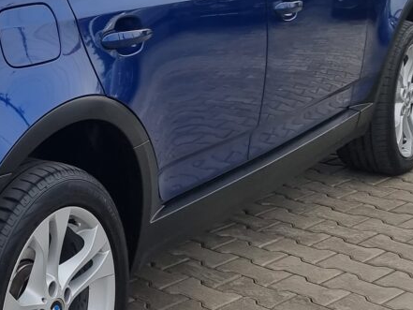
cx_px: -77
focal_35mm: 87
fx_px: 1038
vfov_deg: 16.6
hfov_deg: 21.0
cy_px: -12
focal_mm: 6.7
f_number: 1.8
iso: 50
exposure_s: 1/456
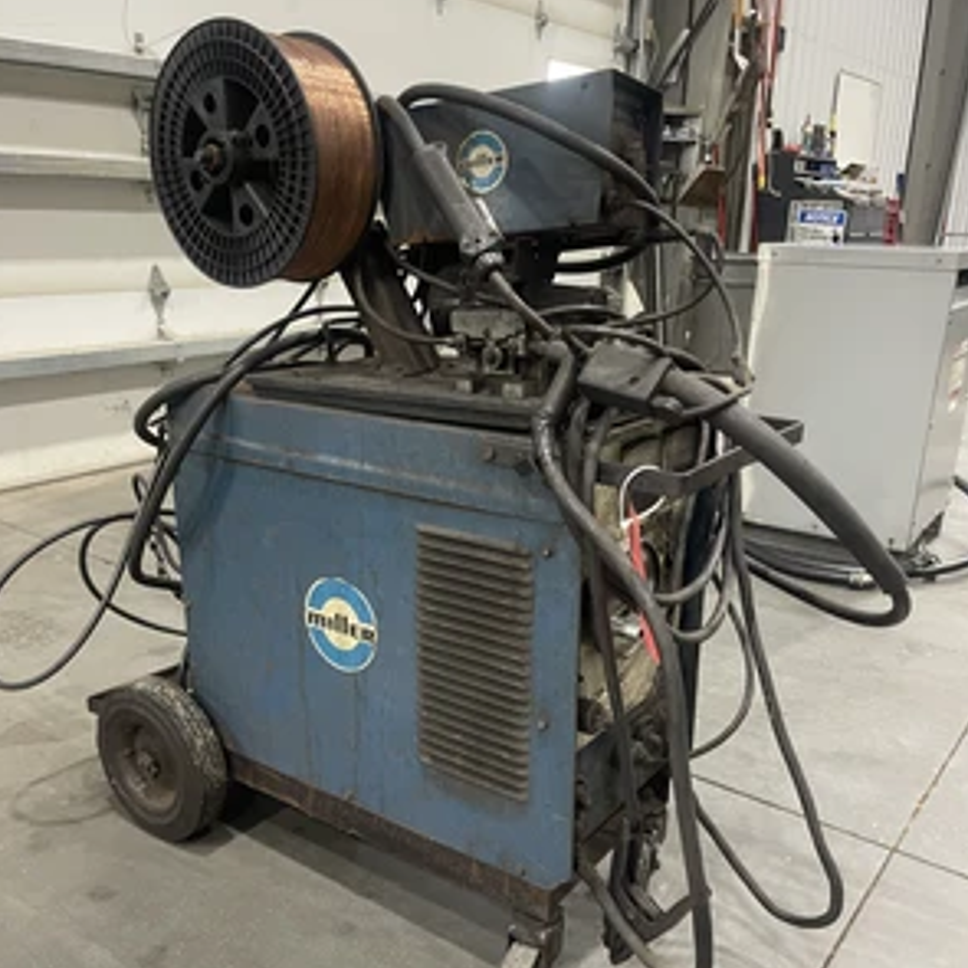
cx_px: 482
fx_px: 949
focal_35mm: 30
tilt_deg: -18.8
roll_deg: +0.0
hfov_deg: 54.0
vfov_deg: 53.9
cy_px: 538
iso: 400
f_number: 1.6
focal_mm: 5.1
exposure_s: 1/40
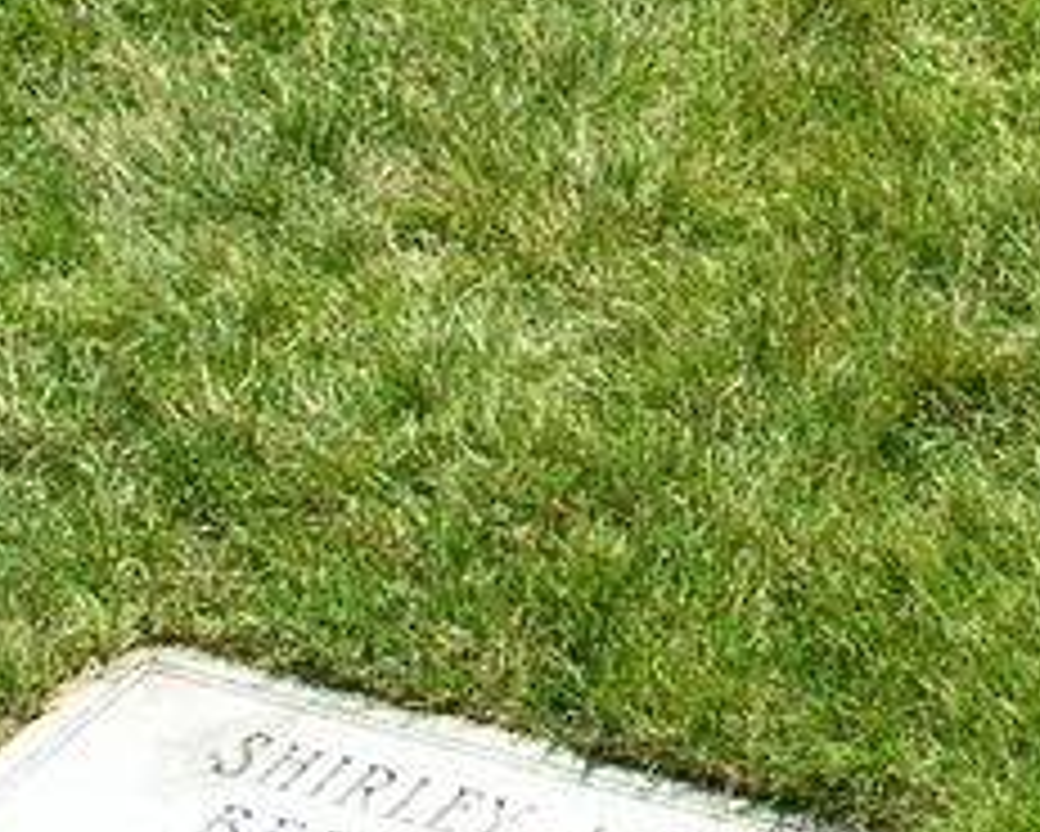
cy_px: 9
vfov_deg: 13.0
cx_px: 1585
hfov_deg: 15.1
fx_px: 3603
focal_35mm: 117
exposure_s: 1/99.1
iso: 50
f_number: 7.1
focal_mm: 8.9
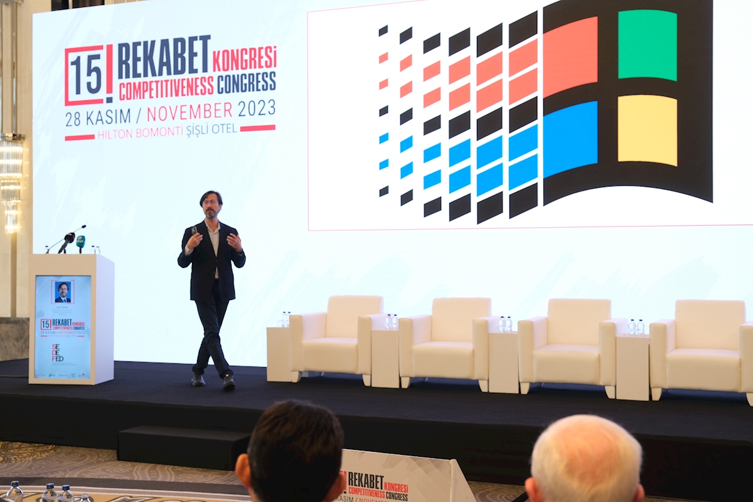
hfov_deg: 41.9
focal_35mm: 47
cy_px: 251
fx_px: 983
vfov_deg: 28.6
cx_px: 376
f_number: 3.2
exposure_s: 1/125
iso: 800
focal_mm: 31.1
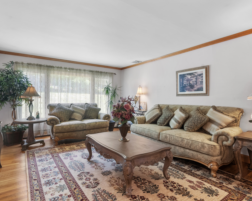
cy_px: 95
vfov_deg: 70.8
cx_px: 120
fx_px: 142
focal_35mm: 19
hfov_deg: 83.2
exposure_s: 1.3
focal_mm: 16
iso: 250
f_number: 9
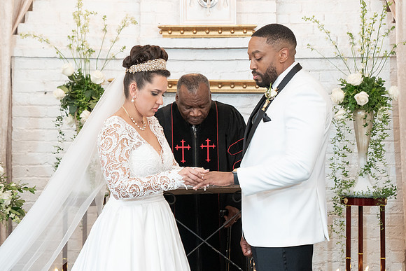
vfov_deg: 14.7
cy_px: 135
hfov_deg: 21.9
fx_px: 1048
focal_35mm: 93
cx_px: 200
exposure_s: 1/100
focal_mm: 70
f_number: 4
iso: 2000
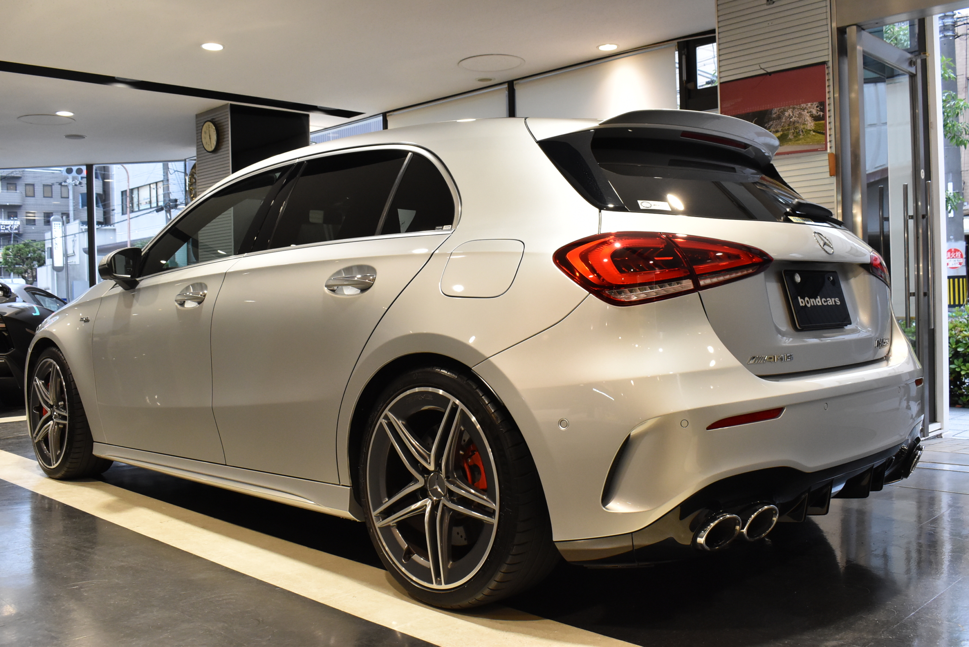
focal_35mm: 33
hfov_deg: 57.2
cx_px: 484
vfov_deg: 40.0
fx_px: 889
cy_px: 324
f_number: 8
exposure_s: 1/40
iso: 1600
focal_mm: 22
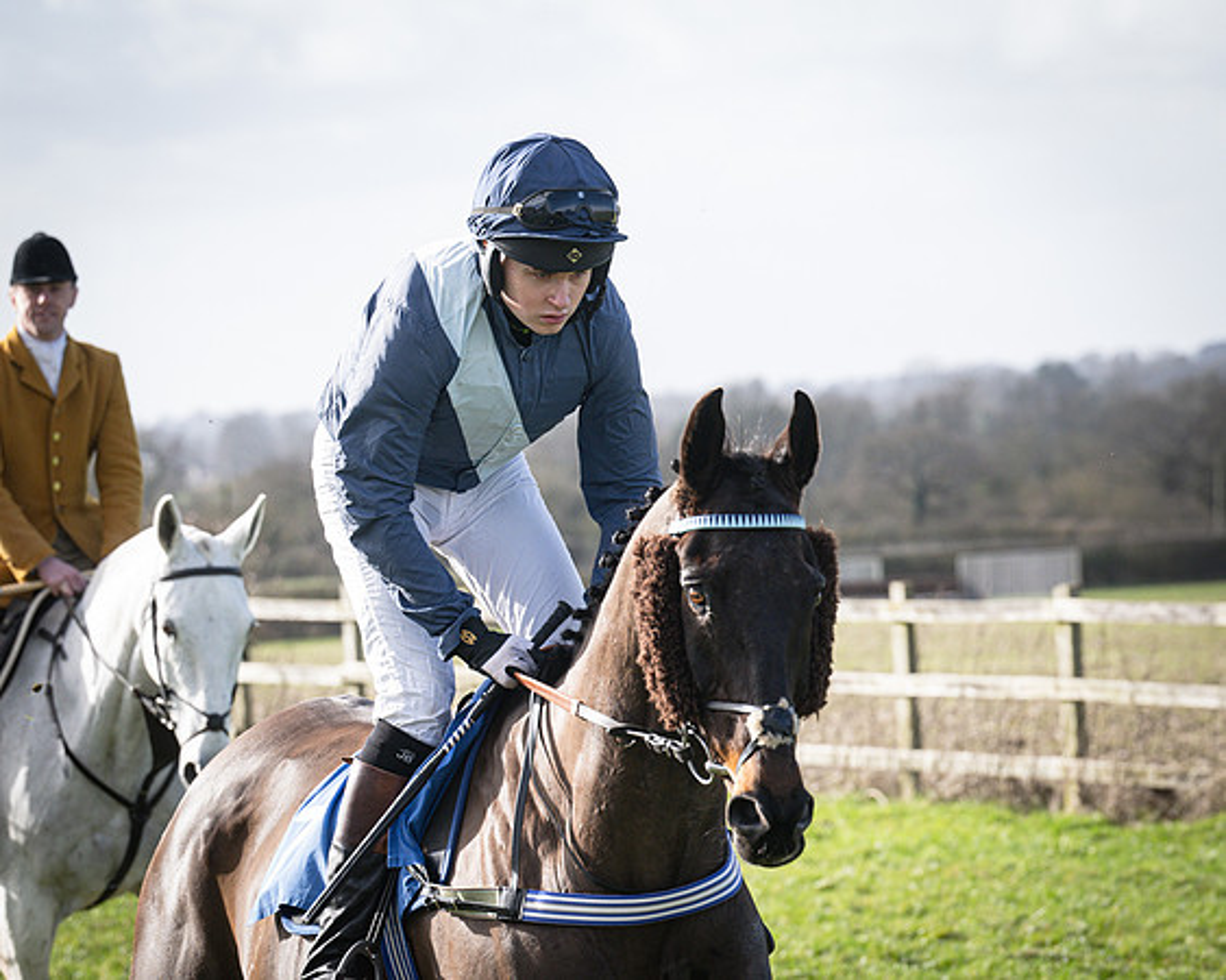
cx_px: 736
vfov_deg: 7.3
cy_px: 490
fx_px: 7644
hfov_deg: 9.2
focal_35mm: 211
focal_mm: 125
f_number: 5
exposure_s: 1/1000
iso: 400
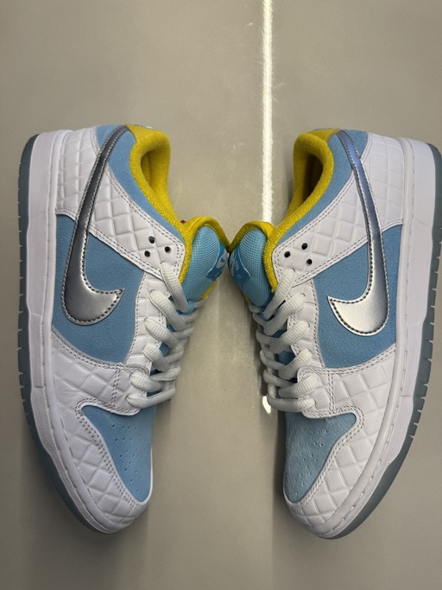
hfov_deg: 56.8
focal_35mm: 24
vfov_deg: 71.6
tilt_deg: -83.9
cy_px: 295
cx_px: 221
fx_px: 409
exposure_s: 1/256
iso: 64
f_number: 1.78
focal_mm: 6.76
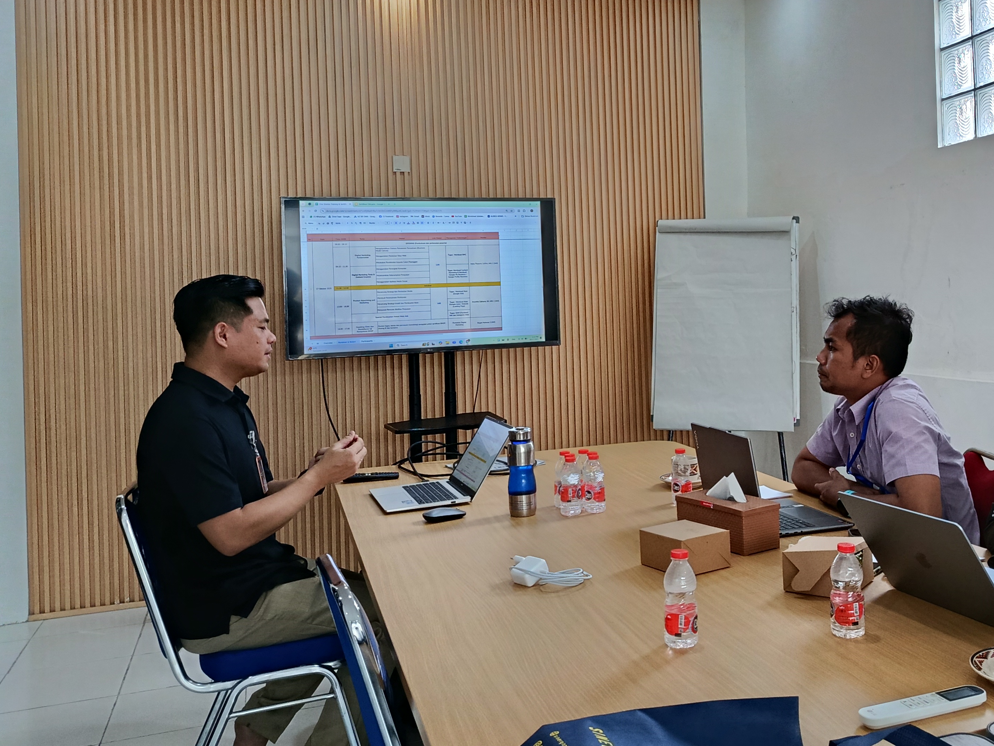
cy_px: 287
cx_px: 638
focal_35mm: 34
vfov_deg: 41.5
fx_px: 976
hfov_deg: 53.2
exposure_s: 1/100
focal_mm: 5.24
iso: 826
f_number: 1.7
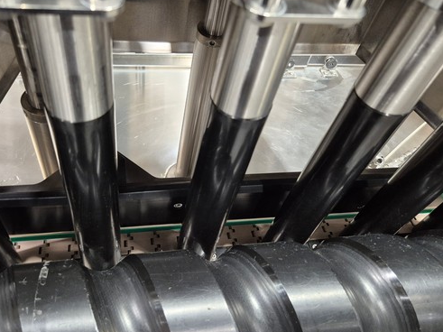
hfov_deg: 59.6
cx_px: 185
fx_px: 384
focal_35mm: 30
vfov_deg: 46.7
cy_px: 151
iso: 640
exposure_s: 1/100
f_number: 1.8
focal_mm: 5.4
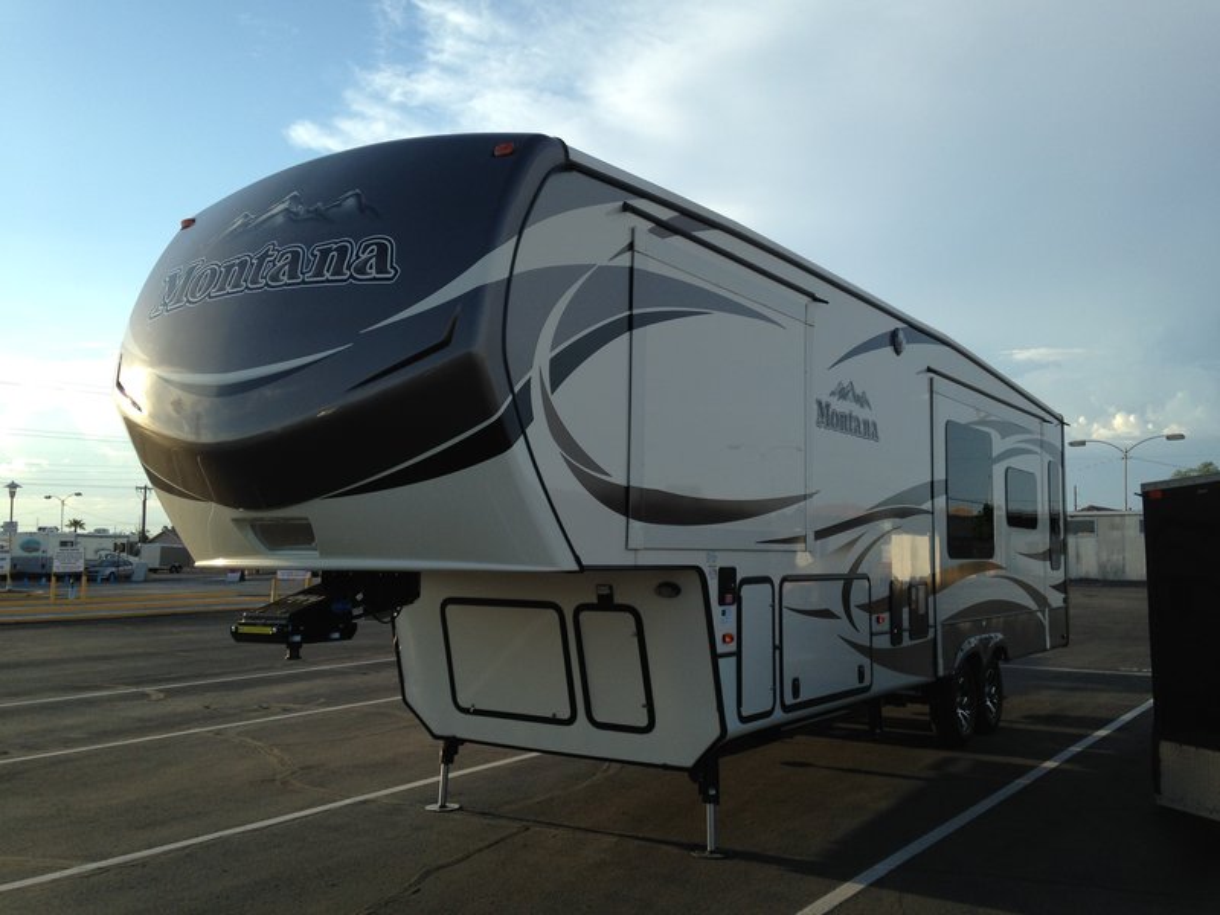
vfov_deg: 42.9
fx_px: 1163
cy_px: 458
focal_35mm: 33
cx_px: 610
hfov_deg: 55.4
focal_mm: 4.12
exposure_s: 1/834
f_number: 2.4
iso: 50
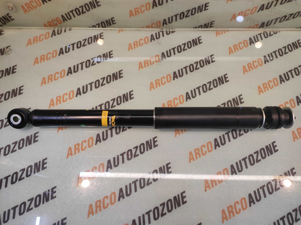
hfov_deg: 91.1
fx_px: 148
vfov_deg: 74.7
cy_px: 112
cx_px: 150
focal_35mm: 17
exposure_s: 1/50
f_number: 1.79
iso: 140
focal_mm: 4.74
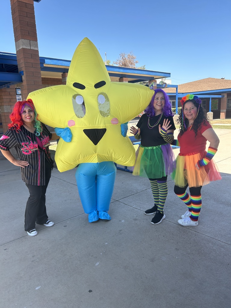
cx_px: 116
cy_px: 154
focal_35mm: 26
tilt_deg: -12.3
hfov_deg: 53.1
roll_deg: +3.9
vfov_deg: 67.3
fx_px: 231
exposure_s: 1/1183
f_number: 1.5
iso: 50
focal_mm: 5.7
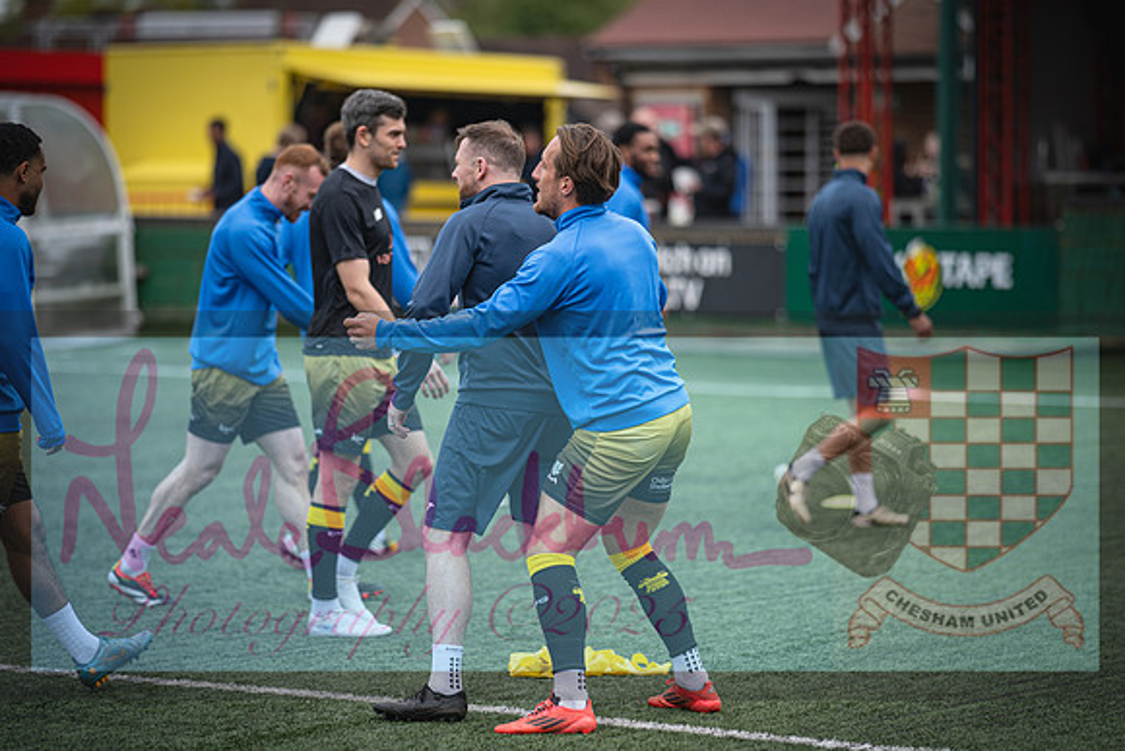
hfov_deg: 15.2
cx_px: 562
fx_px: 4220
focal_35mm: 135
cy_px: 376
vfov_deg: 10.2
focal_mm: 135
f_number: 1.8
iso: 100
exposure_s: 1/1900
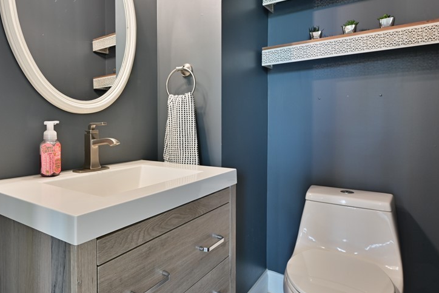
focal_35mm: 24
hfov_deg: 71.2
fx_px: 293
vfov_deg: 53.1
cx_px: 141
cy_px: 132
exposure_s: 1/5
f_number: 9
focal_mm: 16
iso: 400
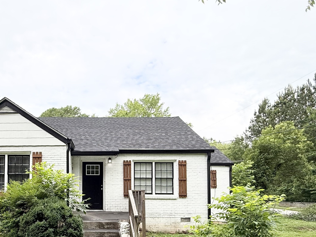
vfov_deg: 49.1
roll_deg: +0.2
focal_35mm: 27
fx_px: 246
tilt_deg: +4.1
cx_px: 90
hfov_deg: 62.6
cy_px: 181
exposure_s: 1/312
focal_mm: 2.22
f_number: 2.2
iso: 50
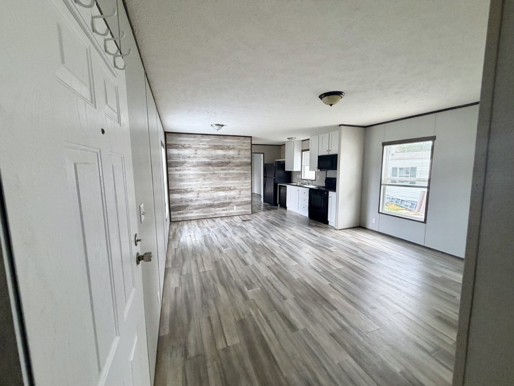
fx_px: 208
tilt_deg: -7.0
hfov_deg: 102.1
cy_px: 193
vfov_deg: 85.7
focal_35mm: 14
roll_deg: +0.6
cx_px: 257
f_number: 2.2
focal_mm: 2.22
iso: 320
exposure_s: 1/121
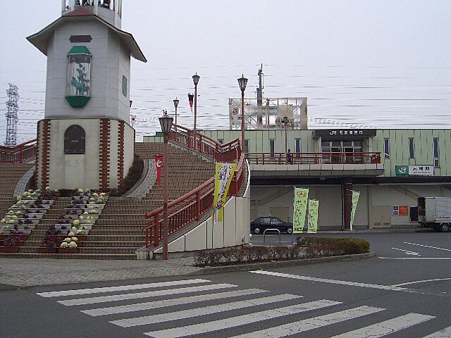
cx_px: 226
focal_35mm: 39
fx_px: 508
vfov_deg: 36.8
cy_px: 169
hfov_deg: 47.9
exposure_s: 1/320
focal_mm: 8
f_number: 4.8
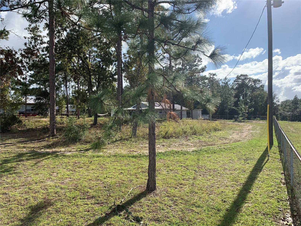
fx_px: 226
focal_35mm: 26
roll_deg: +0.8
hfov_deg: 67.3
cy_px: 113
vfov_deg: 53.1
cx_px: 150
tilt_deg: -1.7
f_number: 1.8
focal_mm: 4.25
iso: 25
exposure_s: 1/2160
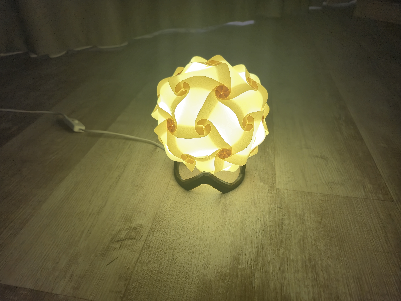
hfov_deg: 73.9
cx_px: 200
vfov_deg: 58.9
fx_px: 266
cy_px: 150
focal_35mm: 23
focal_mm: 5.4
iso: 40
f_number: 1.8
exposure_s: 1/50
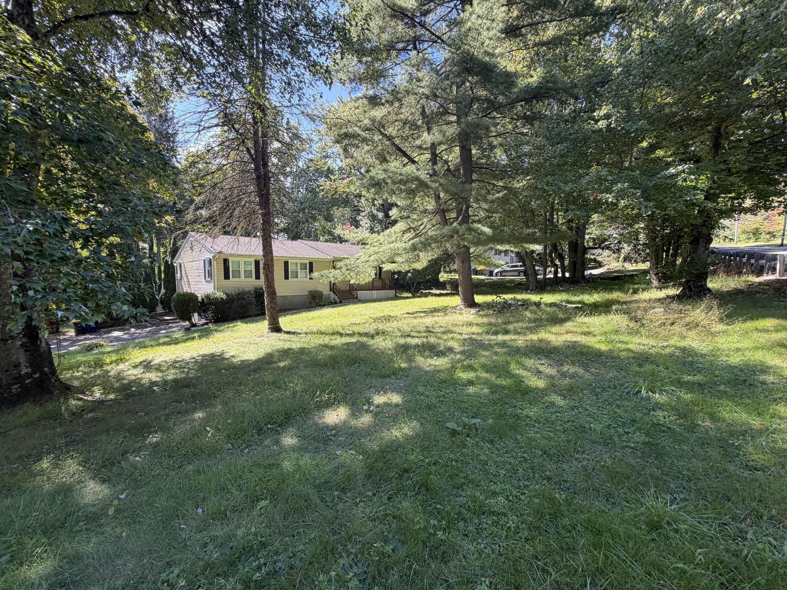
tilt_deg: -4.6
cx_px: 377
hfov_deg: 98.1
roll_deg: +0.7
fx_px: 341
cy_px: 307
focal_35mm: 15
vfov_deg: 81.7
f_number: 2.2
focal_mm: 2.22
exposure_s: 1/122
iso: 50
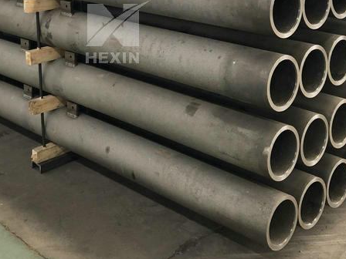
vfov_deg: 28.1
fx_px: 500
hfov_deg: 37.9
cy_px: 32
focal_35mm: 50
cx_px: 121
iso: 40
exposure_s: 1/30
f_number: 1.8
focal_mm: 3.99
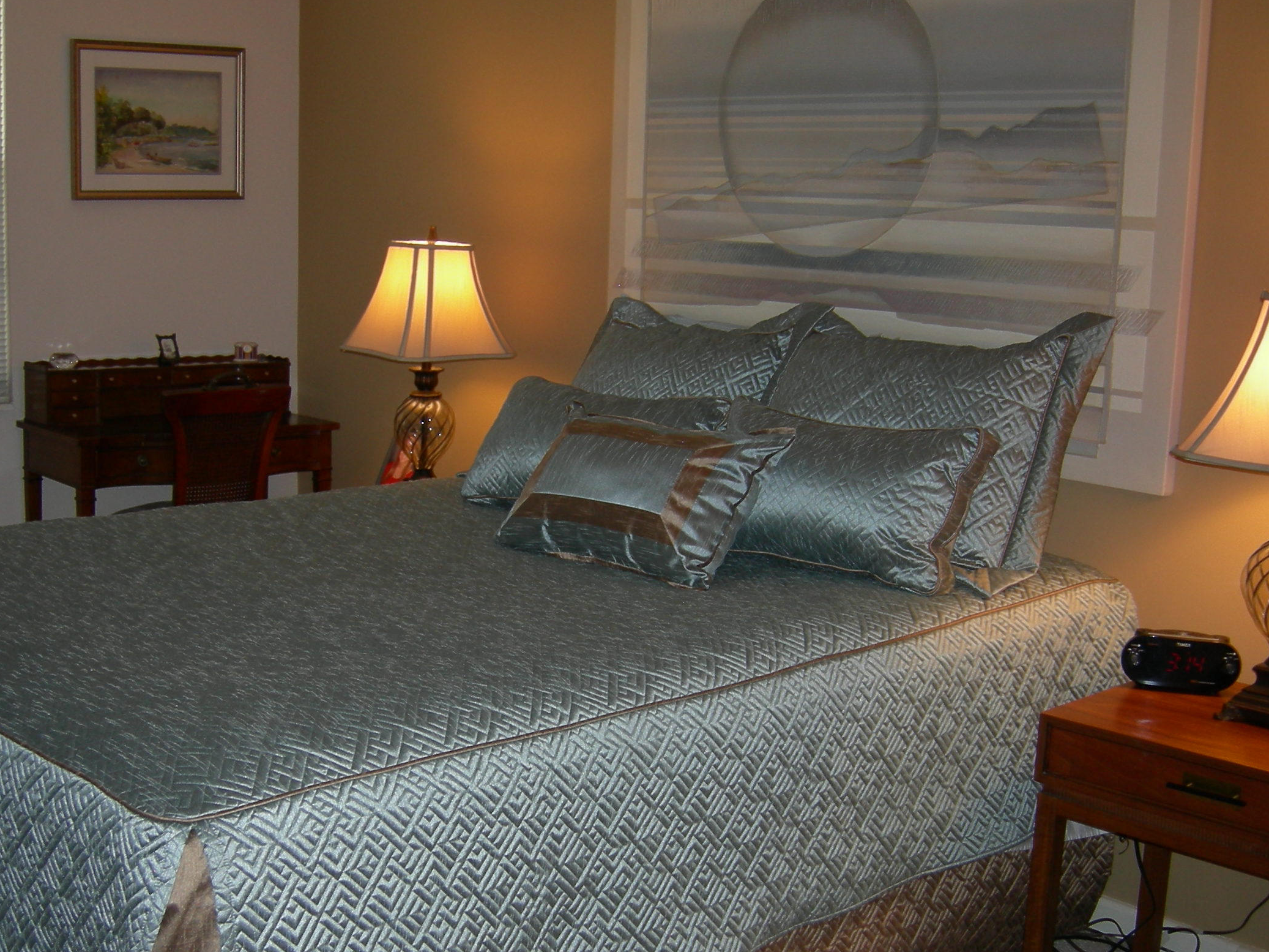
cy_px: 554
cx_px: 555
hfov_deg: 42.0
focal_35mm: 45
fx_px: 1649
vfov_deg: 32.1
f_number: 2.7
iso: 64
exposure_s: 1/60.1
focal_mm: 7.5
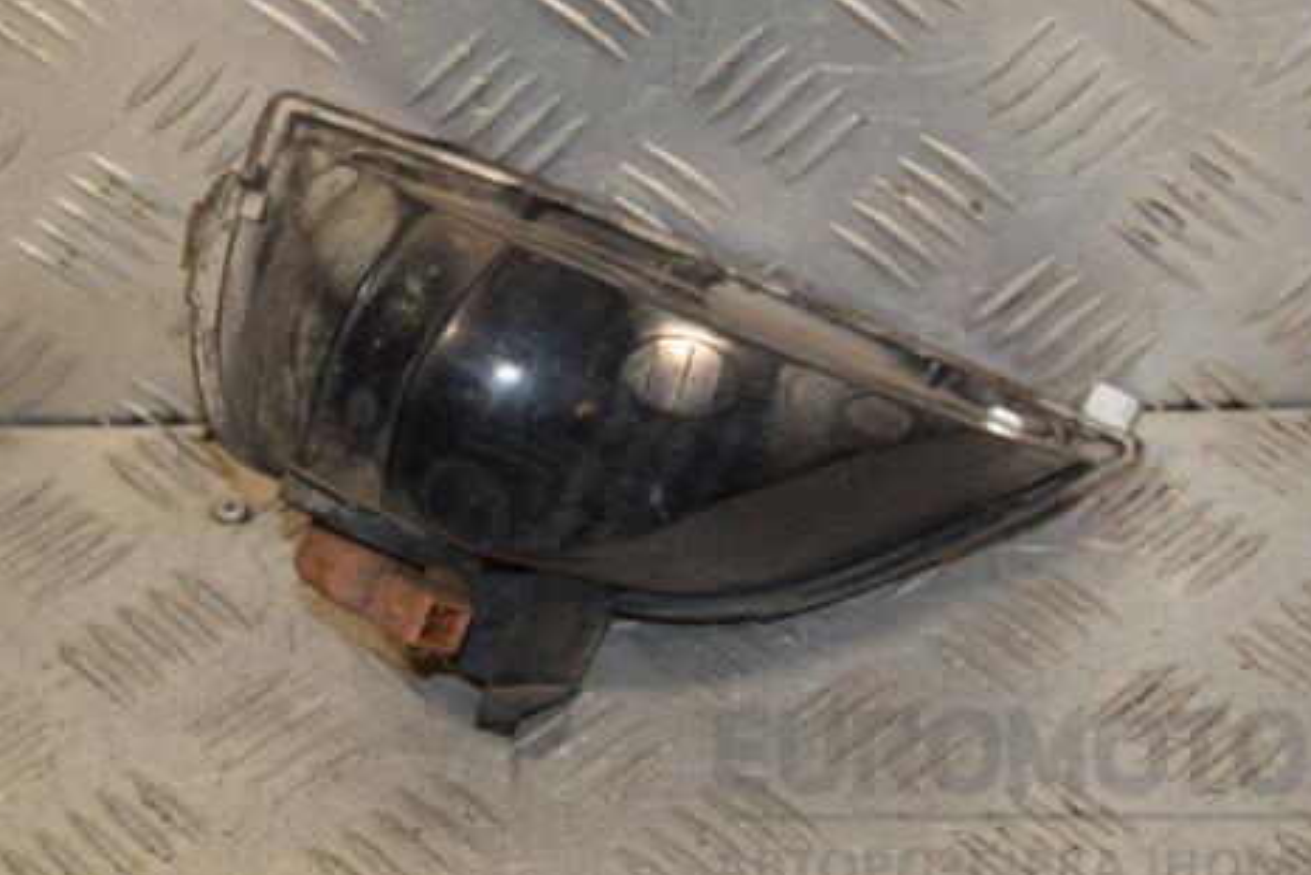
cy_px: 377
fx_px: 4080
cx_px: 661
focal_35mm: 112
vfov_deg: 12.2
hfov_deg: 18.3
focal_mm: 58
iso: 800
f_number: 6.3
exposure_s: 1/200
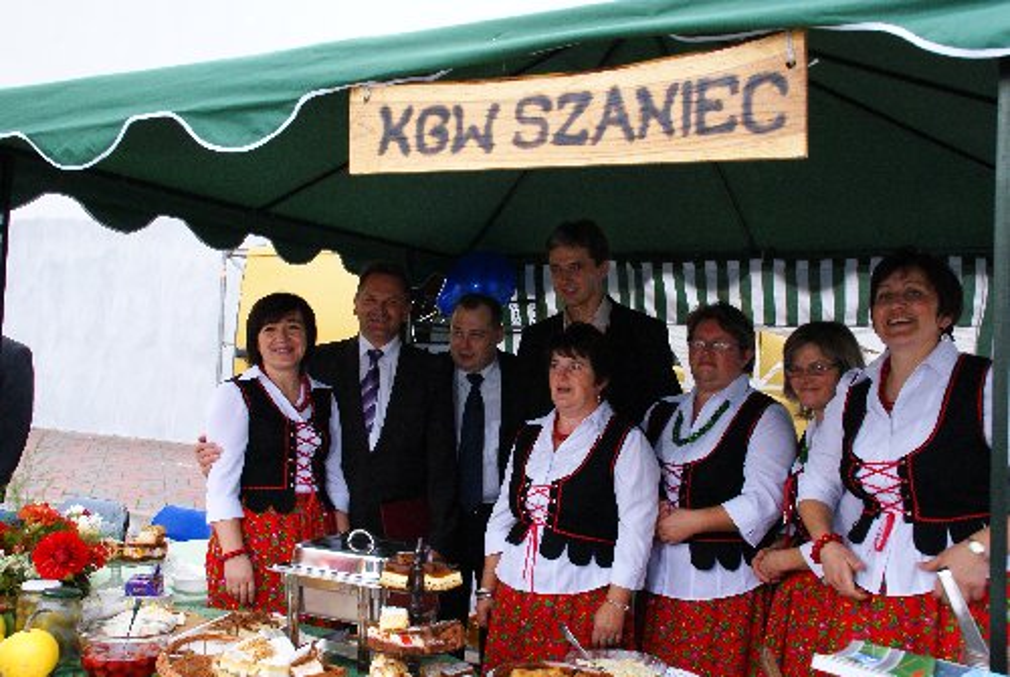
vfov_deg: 37.0
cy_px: 338
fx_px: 1011
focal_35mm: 36
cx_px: 505
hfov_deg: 53.1
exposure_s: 1/60
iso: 800
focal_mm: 24
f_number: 11
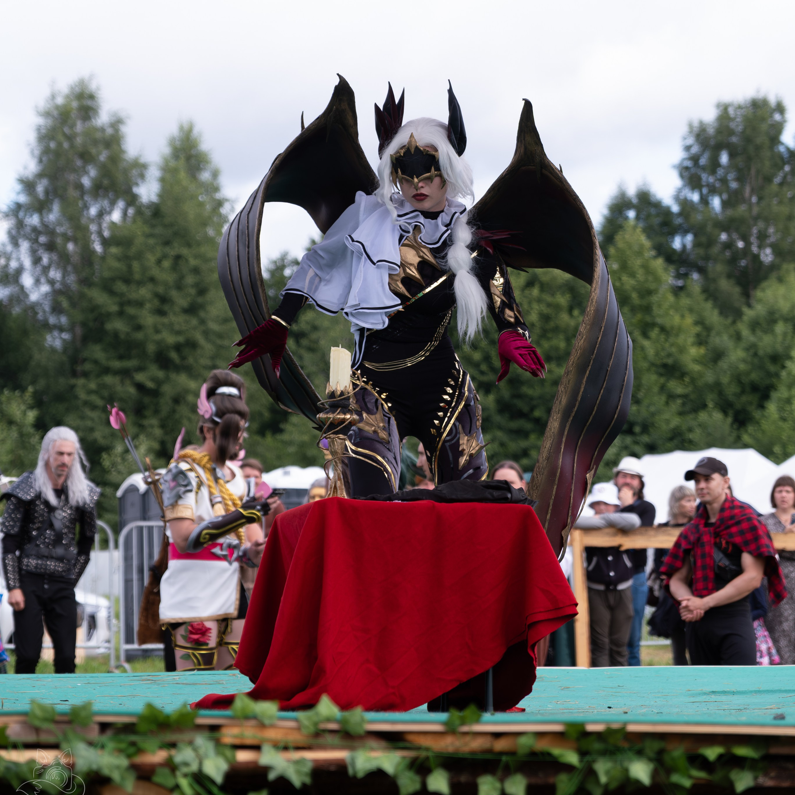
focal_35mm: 106
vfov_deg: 16.4
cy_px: 233
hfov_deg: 16.4
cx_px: 398
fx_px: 2754
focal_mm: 55
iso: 200
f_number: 3.2
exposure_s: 1/1250
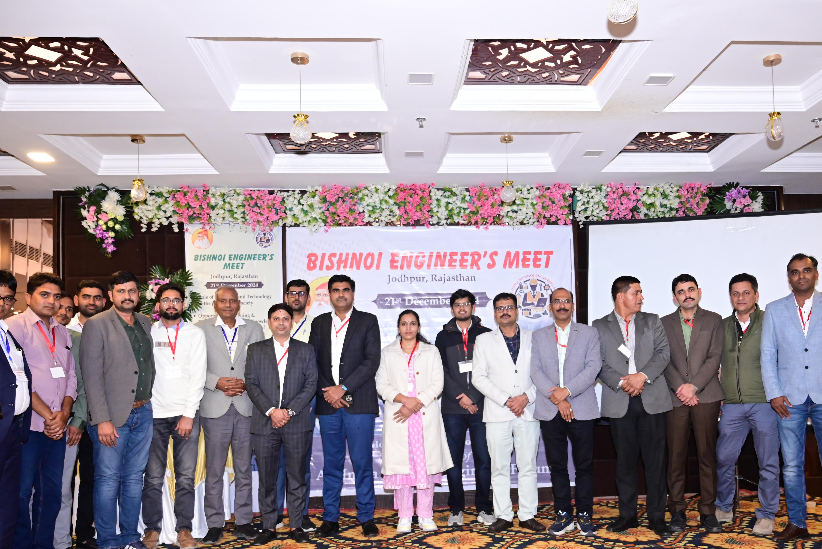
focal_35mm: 31
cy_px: 353
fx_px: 708
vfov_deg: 42.0
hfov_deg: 60.1
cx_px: 462
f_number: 4
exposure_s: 1/80
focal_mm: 24
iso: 2500
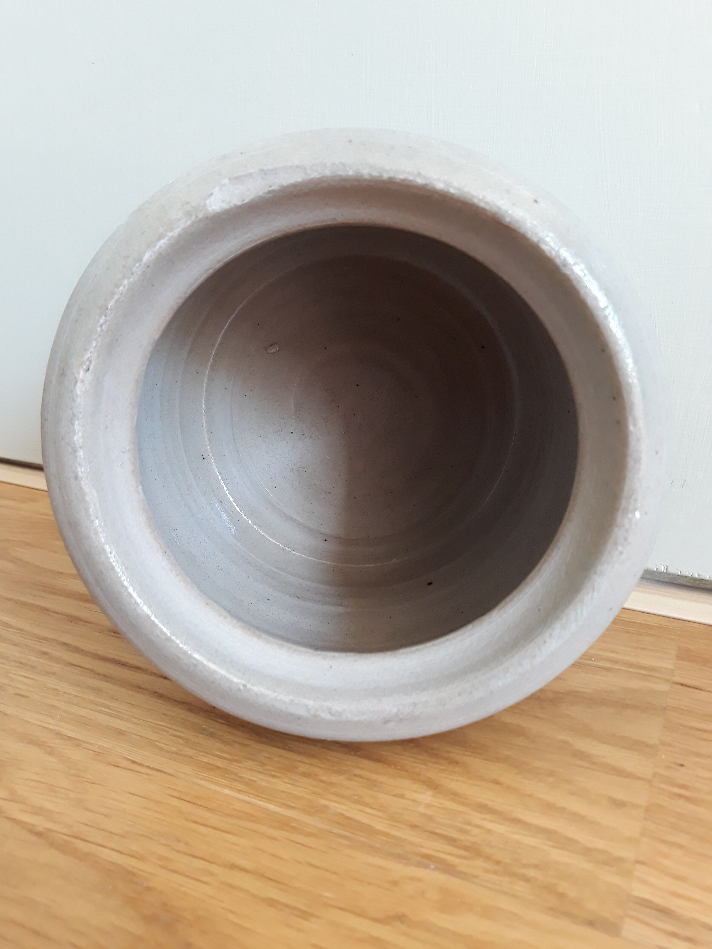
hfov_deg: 51.4
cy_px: 474
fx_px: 740
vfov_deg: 65.3
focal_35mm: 27
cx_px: 356
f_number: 1.7
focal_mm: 3.71
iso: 160
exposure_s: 1/25
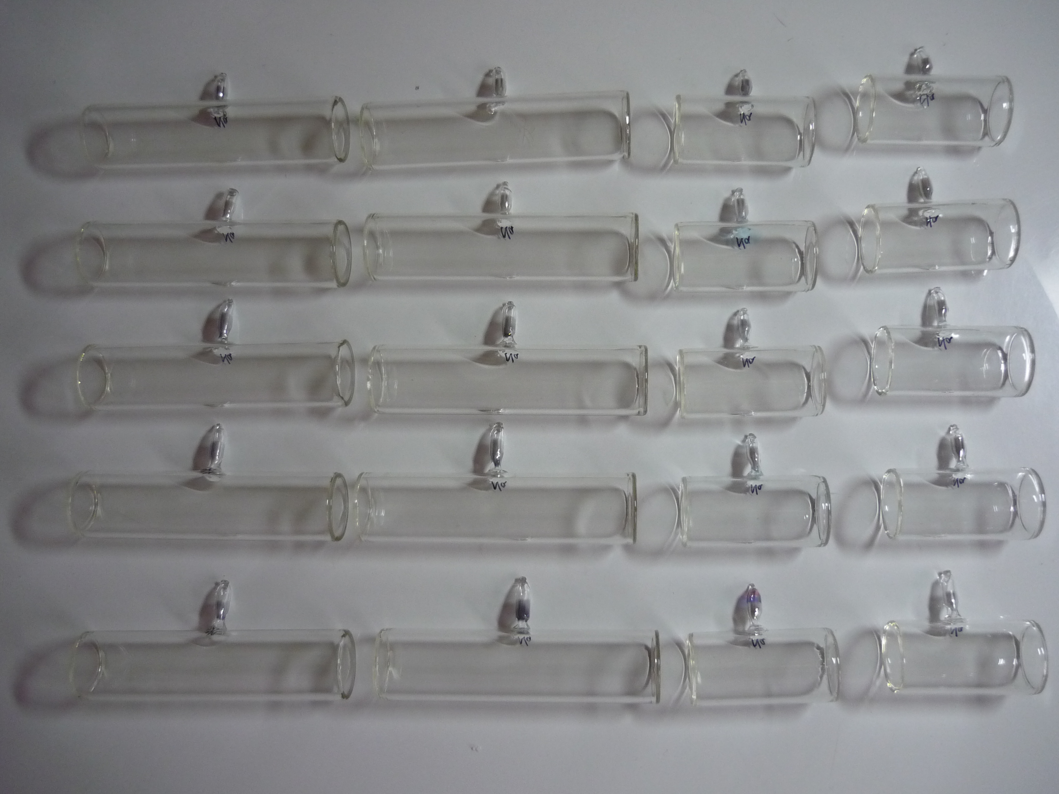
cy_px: 397
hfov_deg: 55.4
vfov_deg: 42.9
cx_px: 530
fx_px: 1010
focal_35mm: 33
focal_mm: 5.5
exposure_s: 1/30
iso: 250
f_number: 2.8
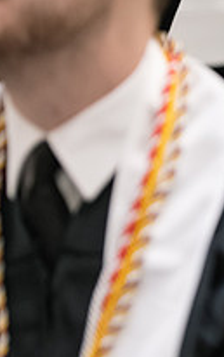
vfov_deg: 7.9
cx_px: 441
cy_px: 174
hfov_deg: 4.9
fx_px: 2575
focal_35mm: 264
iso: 3200
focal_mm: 92
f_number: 3.2
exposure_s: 1/200
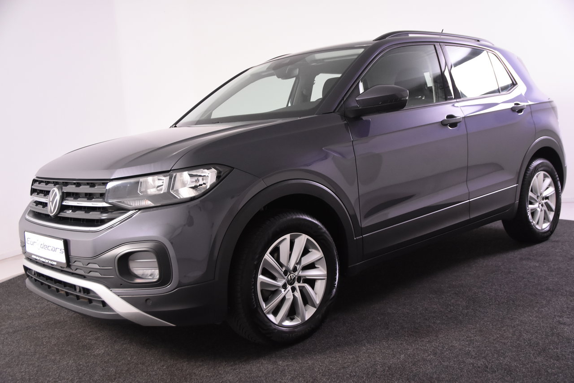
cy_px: 192
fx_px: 622
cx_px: 287
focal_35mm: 39
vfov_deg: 34.2
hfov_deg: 49.6
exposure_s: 1/60
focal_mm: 26
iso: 1600
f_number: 4
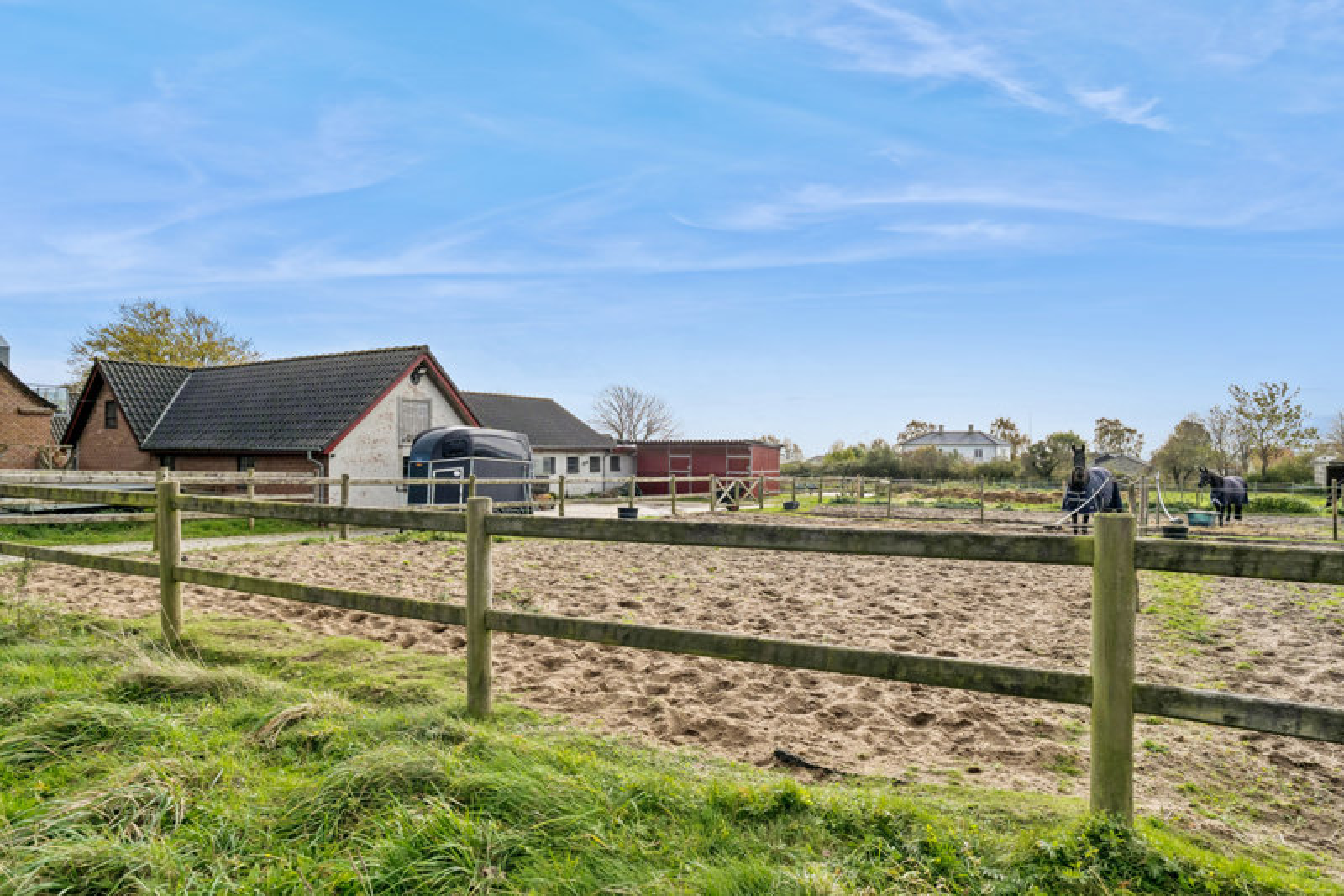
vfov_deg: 60.7
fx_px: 765
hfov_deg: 82.6
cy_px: 448
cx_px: 672
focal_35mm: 20
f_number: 8
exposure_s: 1/1600
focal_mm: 20.5
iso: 400
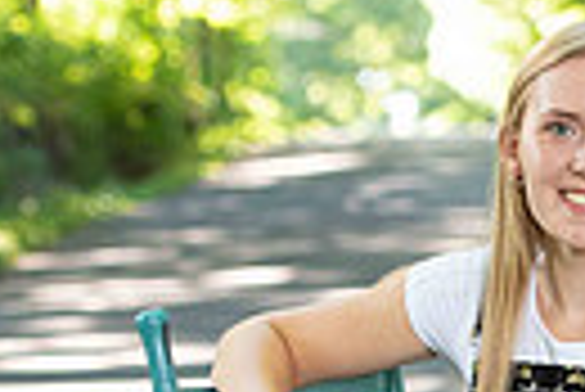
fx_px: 5482
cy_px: 660
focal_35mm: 337
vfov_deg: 4.1
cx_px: 567
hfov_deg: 6.1
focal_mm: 75
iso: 640
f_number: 3.5
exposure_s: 1/200
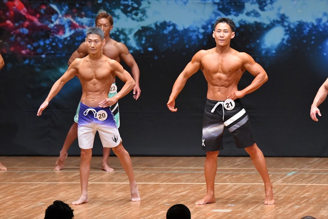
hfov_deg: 7.2
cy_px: 110
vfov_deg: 4.8
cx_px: 164
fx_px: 2595
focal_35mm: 285
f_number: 5.6
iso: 8000
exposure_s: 1/400
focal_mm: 190
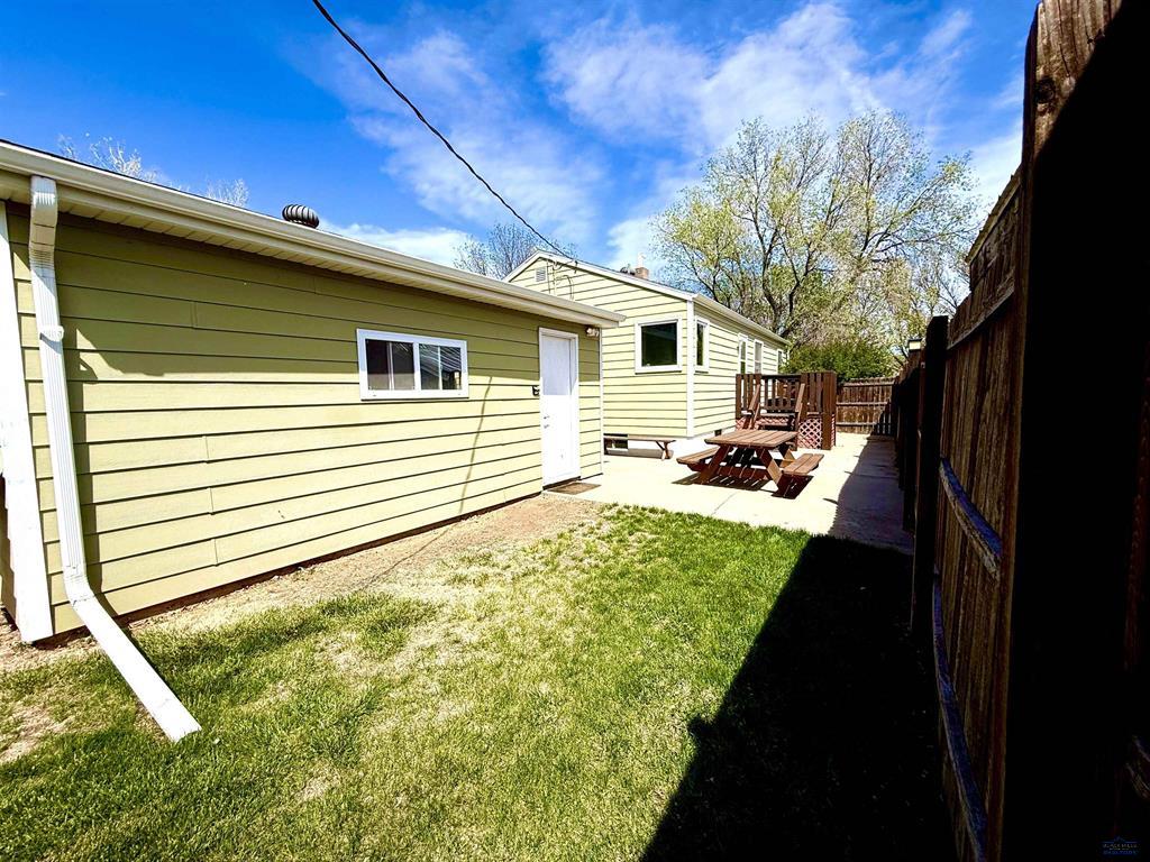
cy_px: 431
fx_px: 465
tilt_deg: -4.1
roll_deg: +1.4
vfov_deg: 85.7
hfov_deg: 102.1
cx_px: 575
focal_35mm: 14
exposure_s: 1/2717
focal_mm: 2.22
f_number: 2.2
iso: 50
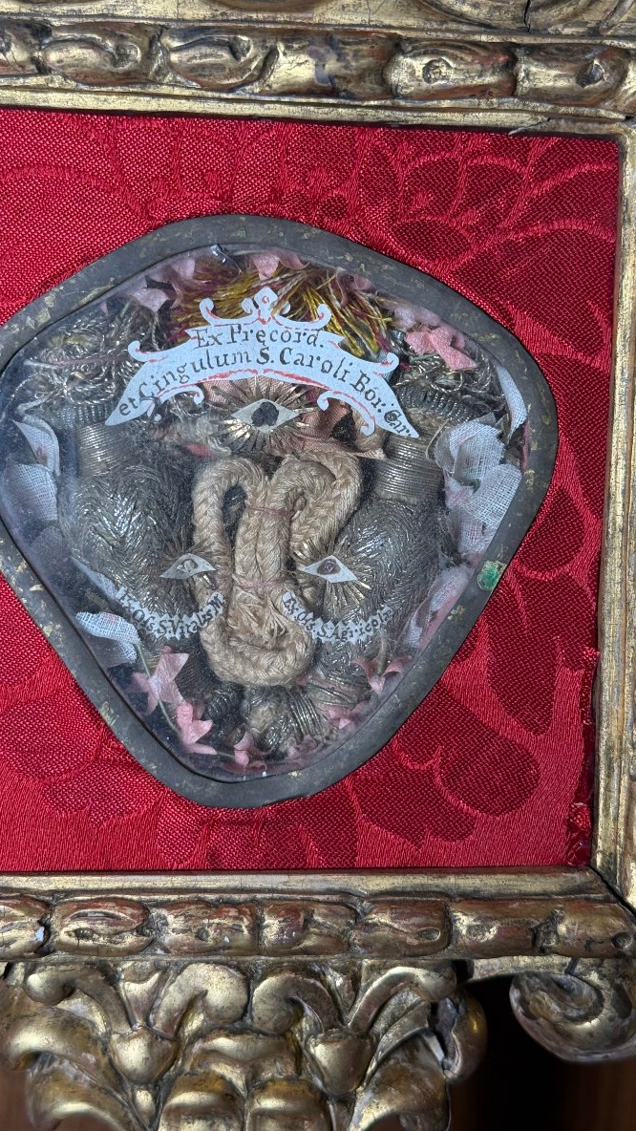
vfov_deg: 39.2
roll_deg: -4.8
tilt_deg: -5.1
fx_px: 1589
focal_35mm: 53
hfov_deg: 22.6
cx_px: 282
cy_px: 569
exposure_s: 1/121
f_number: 1.78
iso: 80
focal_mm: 6.76
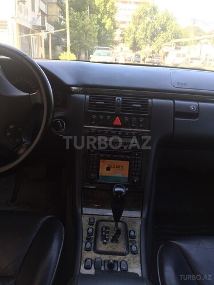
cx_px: 107
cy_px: 142
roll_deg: -2.1
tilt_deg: -17.7
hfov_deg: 48.2
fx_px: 239
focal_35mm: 29
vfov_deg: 61.7
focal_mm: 4.15
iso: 40
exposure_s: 1/100
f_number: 2.2
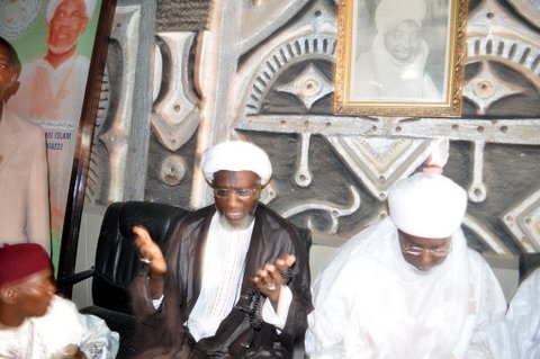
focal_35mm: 27
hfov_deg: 67.4
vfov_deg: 47.8
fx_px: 405
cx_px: 270
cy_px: 180
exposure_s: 1/4
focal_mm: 18
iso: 720
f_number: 3.5
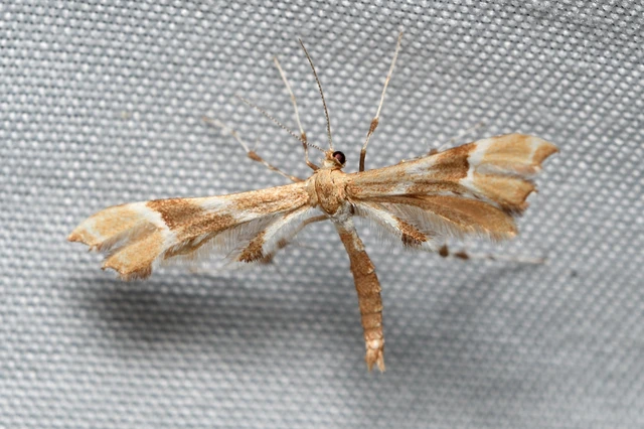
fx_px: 4023
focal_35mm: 225
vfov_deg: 6.1
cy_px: 214
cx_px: 322
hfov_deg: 9.2
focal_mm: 150
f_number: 10
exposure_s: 1/250
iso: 100
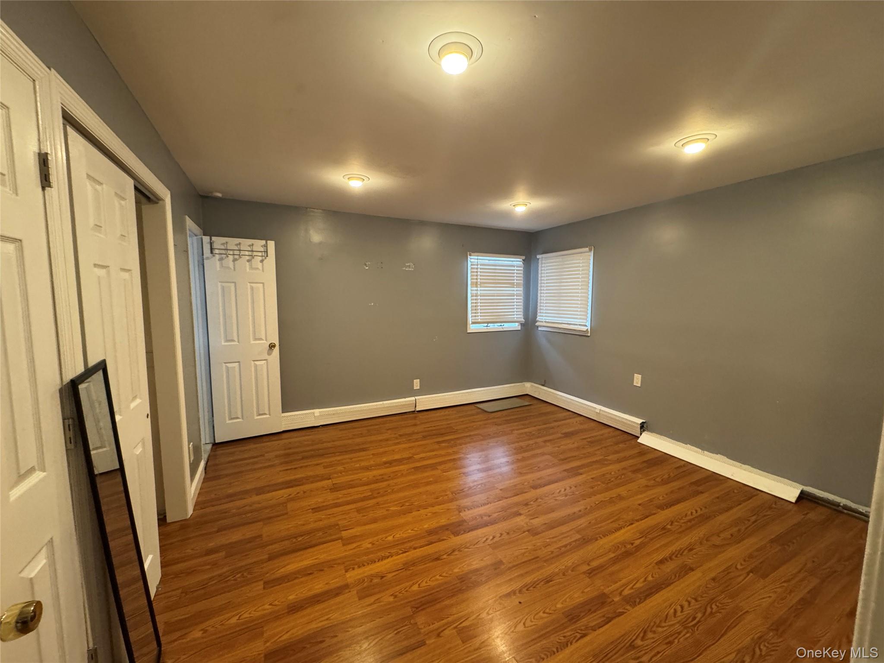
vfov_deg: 85.7
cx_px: 442
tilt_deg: -5.0
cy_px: 332
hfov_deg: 102.1
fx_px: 358
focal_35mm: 14
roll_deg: -0.4
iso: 320
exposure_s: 1/60
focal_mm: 2.22
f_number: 2.2
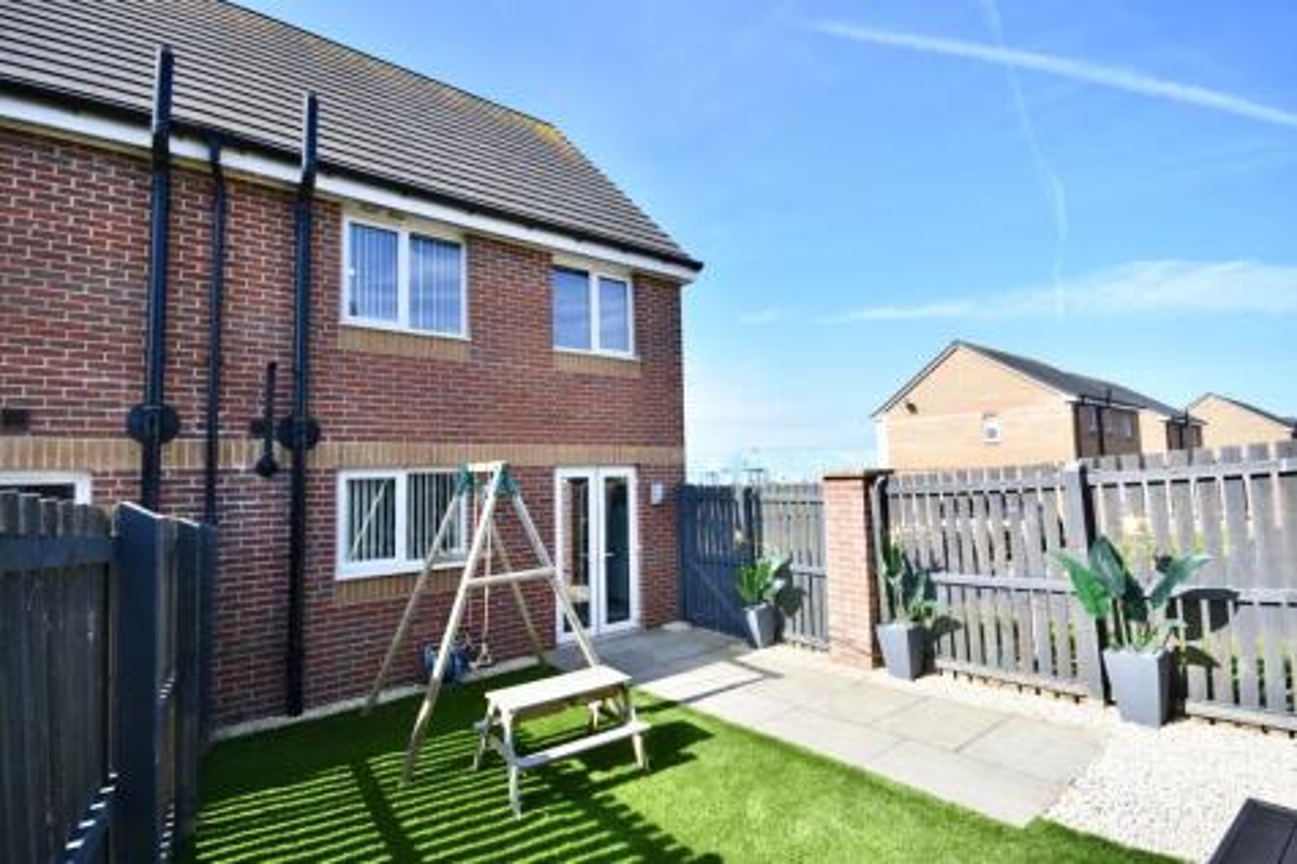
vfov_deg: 77.3
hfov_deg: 100.4
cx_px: 648
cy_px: 432
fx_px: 540
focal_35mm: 15
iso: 100
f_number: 6.3
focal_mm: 10
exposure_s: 1/160
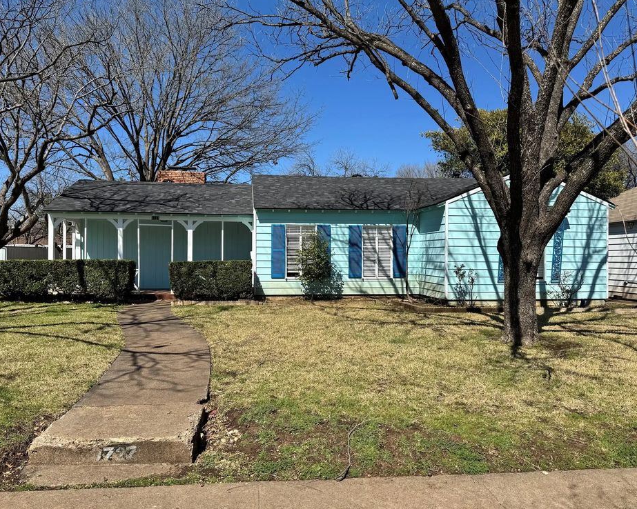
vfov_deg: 54.9
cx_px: 317
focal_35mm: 26
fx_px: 490
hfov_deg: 66.0
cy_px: 256
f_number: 1.78
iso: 80
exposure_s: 1/5348
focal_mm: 6.76
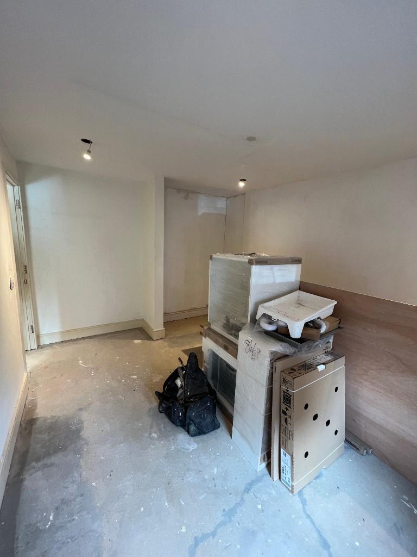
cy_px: 278
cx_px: 208
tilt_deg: -9.6
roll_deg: -2.4
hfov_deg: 89.9
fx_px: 209
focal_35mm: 13
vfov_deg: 106.2
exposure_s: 1/50
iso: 125
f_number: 1.8
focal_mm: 1.57
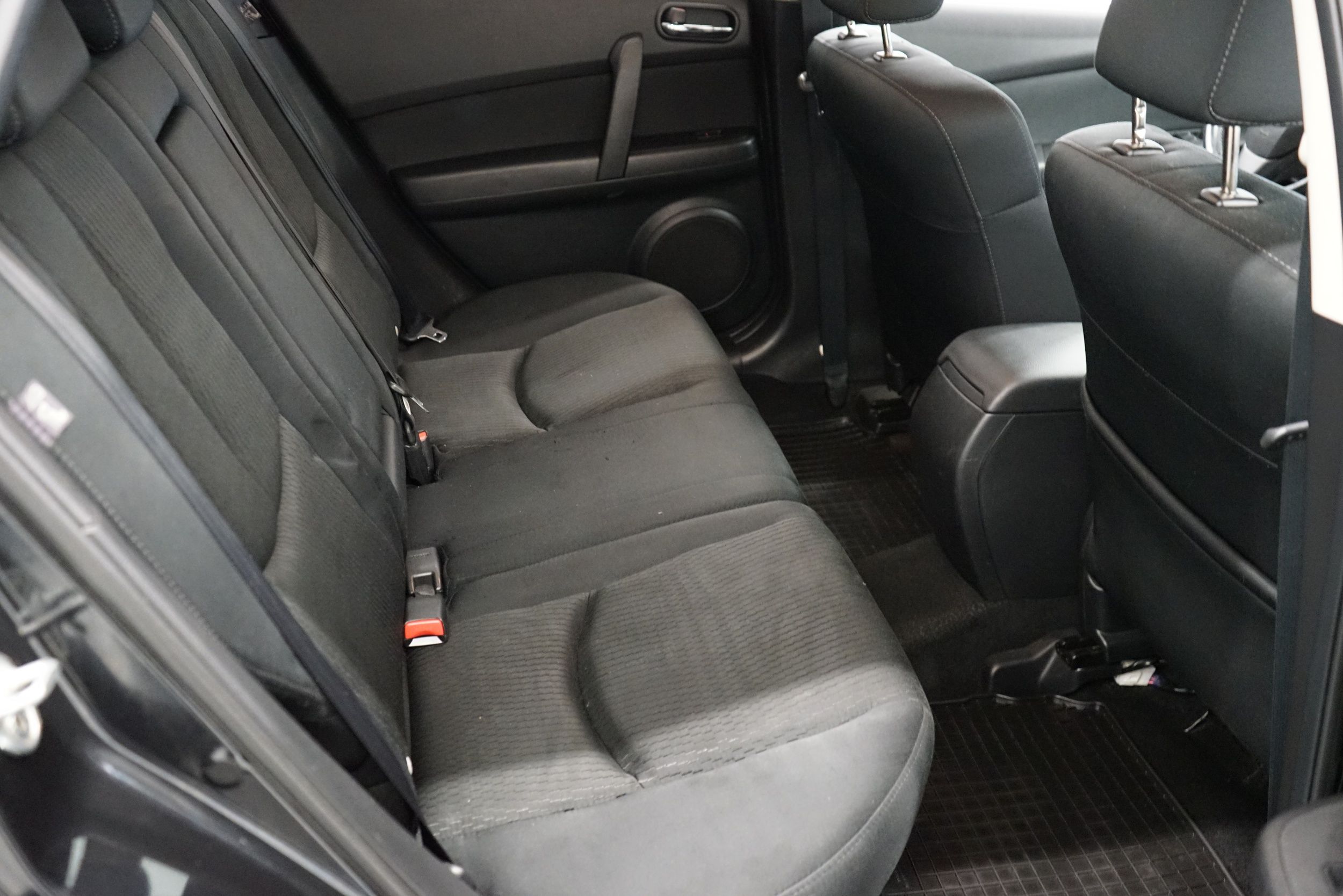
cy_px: 448
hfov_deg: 58.7
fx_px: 1194
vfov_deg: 41.1
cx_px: 672
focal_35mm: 32
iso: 6400
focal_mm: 32
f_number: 4
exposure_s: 1/25
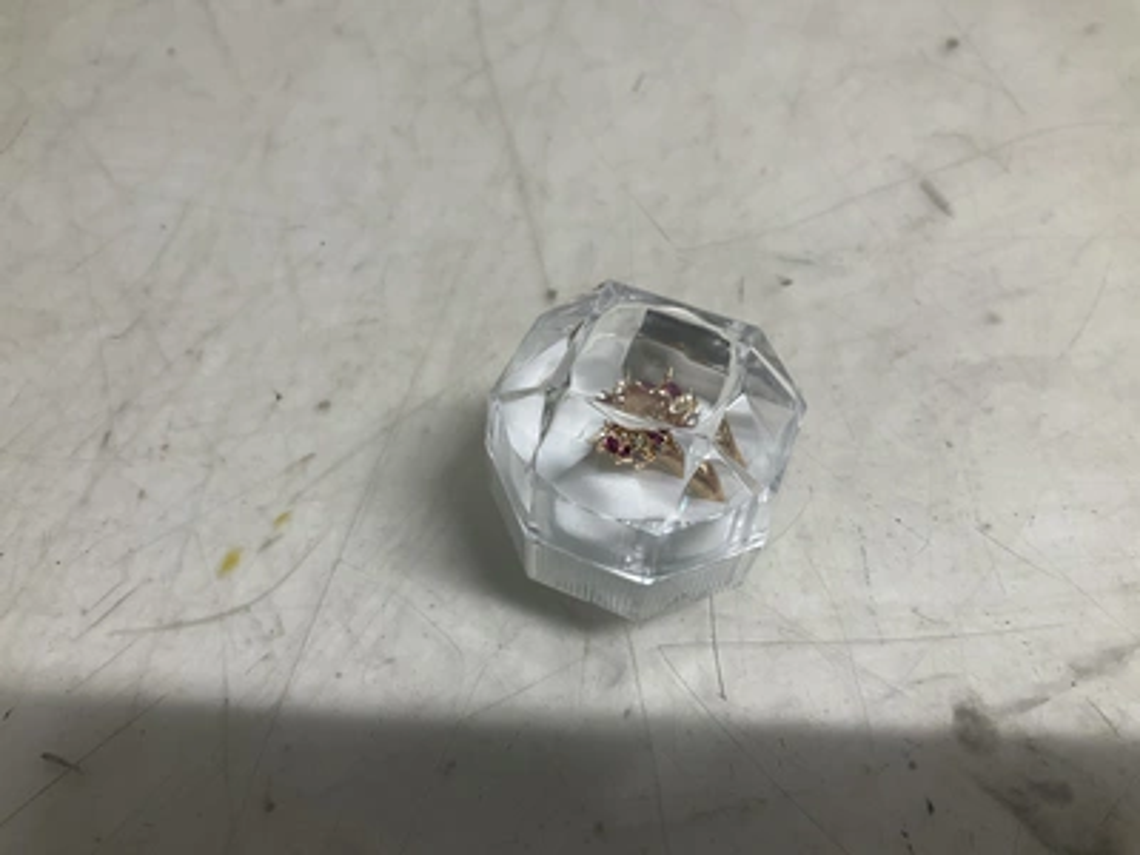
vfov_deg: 48.2
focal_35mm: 29
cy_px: 428
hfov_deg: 61.7
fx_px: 955
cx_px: 570
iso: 50
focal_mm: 3
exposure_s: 1/120
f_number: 1.8
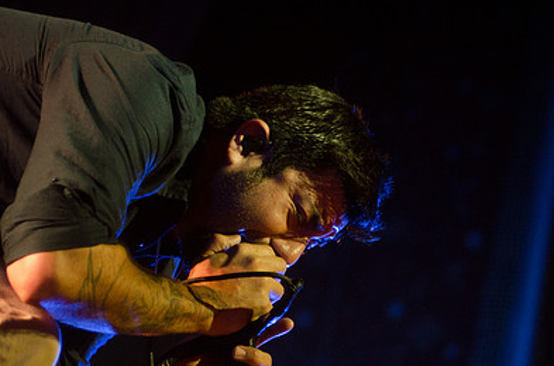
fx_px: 2380
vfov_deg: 8.8
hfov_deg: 13.3
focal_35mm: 155
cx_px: 365
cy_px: 266
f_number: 2.8
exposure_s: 1/200
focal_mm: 70
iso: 1600
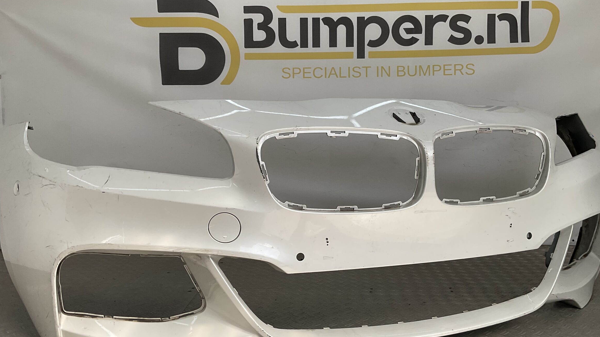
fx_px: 557
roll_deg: +0.3
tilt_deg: -9.4
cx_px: 310
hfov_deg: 56.6
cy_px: 196
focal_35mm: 35
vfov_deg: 33.7
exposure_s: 1/709
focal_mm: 3
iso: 16
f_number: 1.8
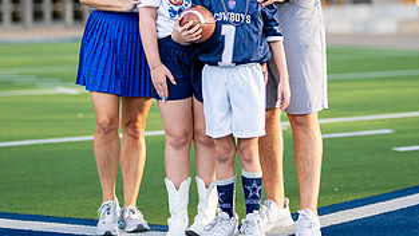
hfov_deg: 20.2
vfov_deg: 11.3
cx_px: 220
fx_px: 1178
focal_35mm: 106
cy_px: 0
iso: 100
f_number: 1.2
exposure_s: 1/2000
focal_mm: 50
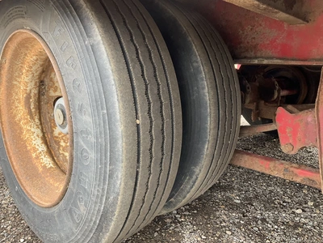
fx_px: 271
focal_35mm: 29
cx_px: 162
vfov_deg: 48.2
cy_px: 122
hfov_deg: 61.7
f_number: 1.8
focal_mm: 3
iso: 50
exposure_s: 1/122
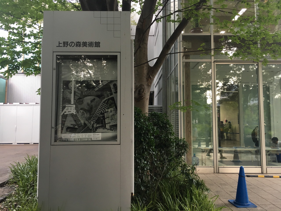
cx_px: 140
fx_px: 235
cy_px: 106
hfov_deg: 61.7
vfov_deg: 48.2
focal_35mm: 29
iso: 32
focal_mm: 4.15
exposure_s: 1/30
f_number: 2.2
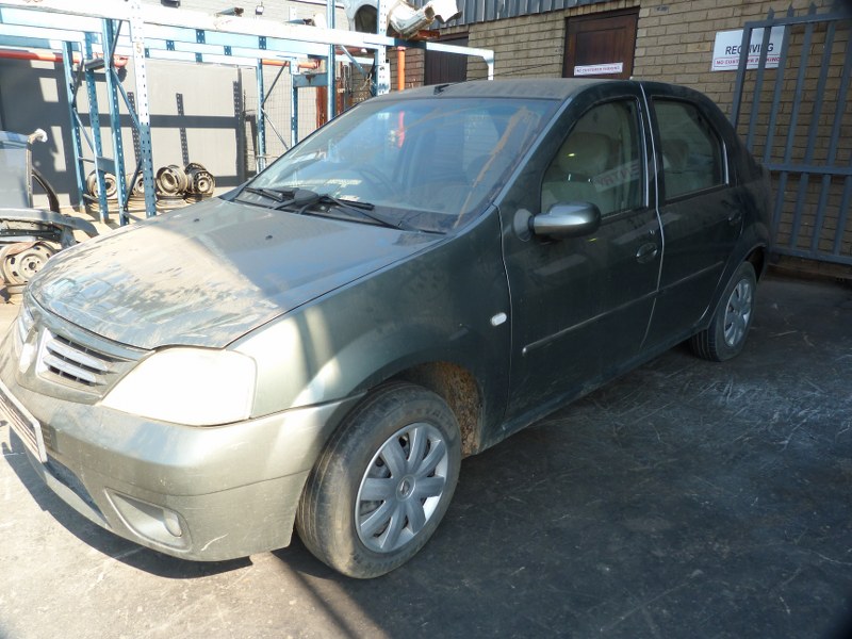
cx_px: 426
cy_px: 320
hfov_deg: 69.4
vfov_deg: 54.9
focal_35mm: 25
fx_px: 615
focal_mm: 4.5
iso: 80
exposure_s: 1/125
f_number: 3.6
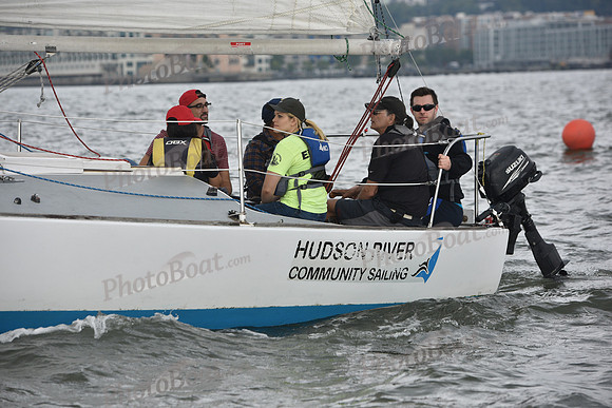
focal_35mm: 150
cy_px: 204
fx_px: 2550
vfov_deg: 9.2
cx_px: 306
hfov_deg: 13.7
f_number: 5
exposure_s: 1/1250
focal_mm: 150
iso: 320
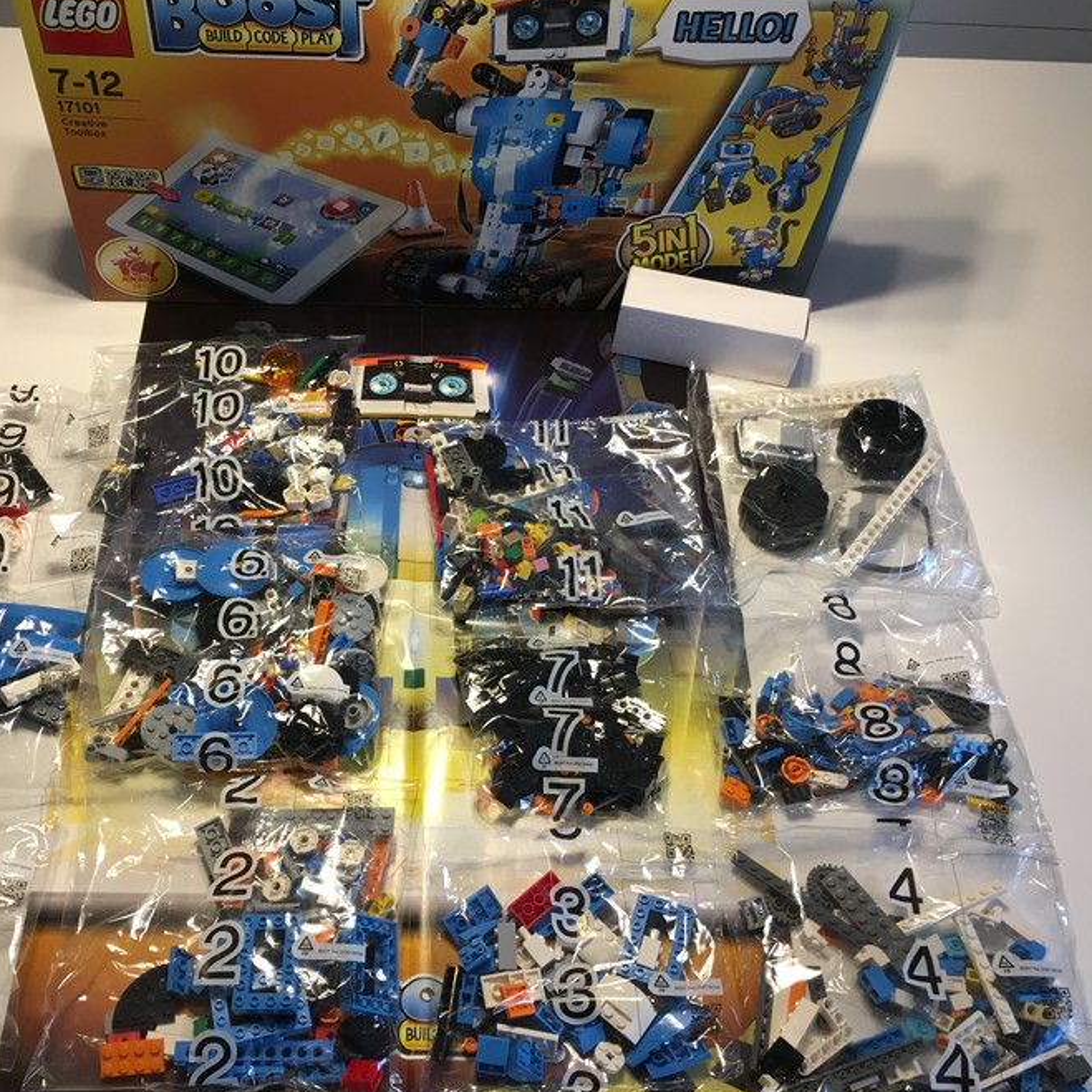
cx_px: 424
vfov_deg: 47.2
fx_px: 1249
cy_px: 553
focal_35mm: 35
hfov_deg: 46.9
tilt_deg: -55.9
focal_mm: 4.15
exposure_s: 1/33
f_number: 2.2
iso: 125
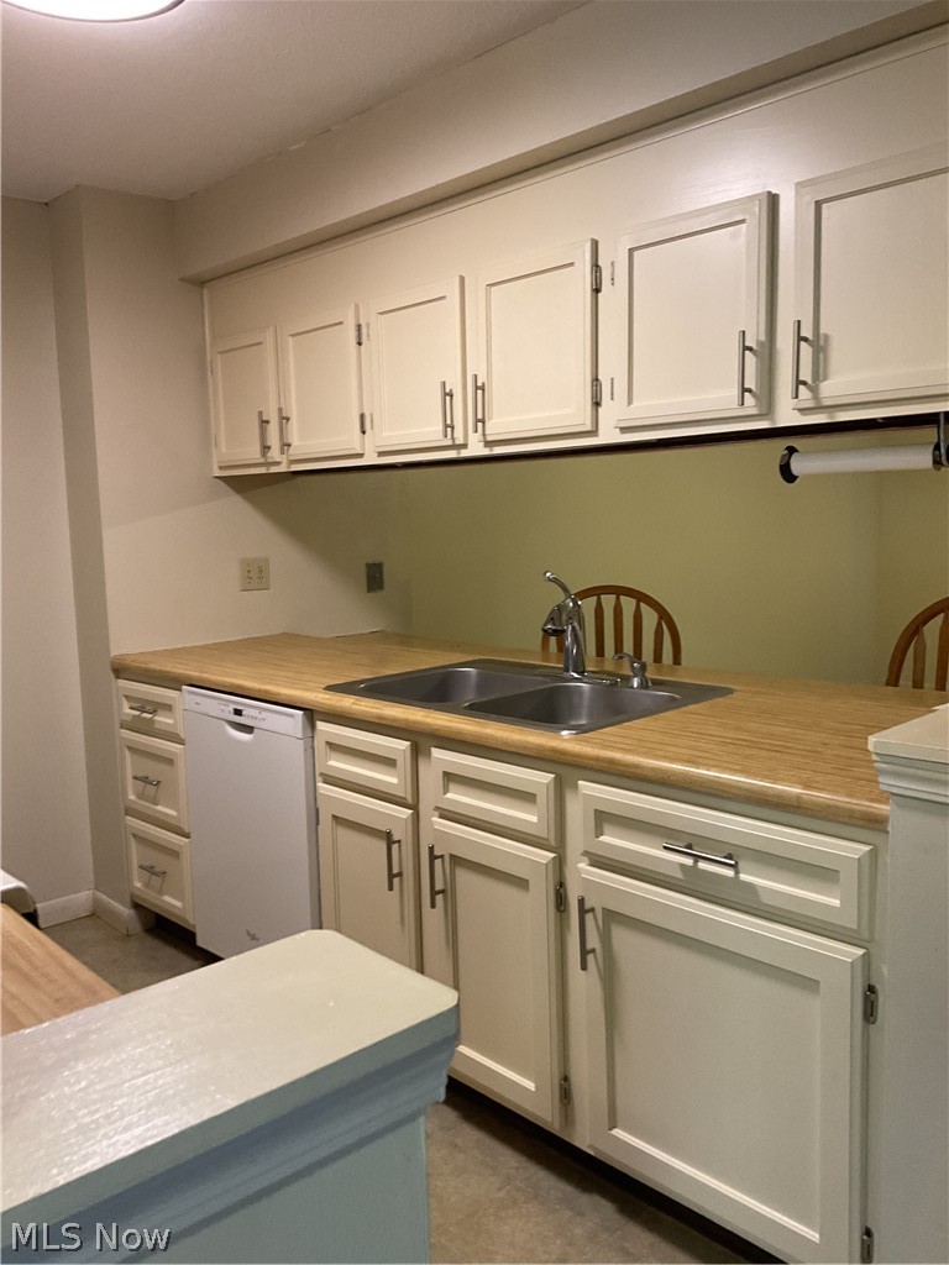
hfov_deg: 48.2
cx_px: 474
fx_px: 1060
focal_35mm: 29
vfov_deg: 61.7
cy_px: 632
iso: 160
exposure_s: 1/60
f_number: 1.8
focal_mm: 3
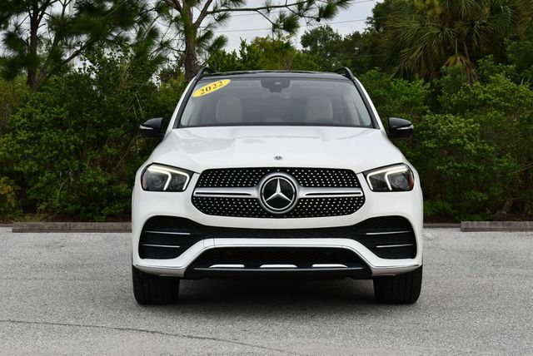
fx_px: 1067
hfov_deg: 28.0
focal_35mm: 72
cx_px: 266
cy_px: 178
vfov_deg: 19.0
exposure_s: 1/250
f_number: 8
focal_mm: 36
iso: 140
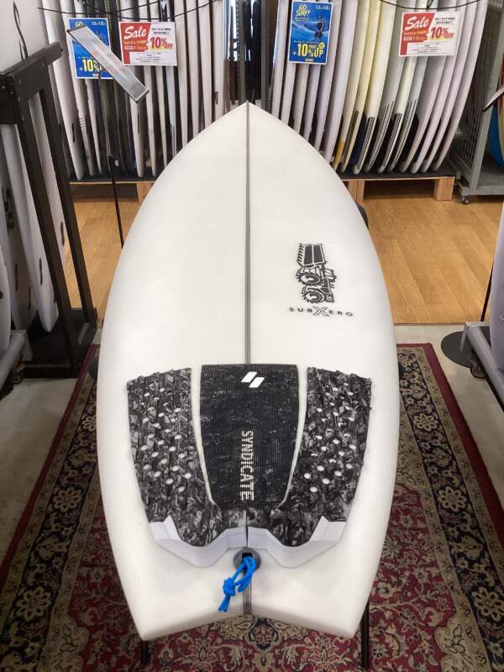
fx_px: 602
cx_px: 252
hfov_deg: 45.4
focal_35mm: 31
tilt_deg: -32.9
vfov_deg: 58.4
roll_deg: -1.3
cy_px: 336
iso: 100
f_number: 2.4
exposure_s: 1/100
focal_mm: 3.3
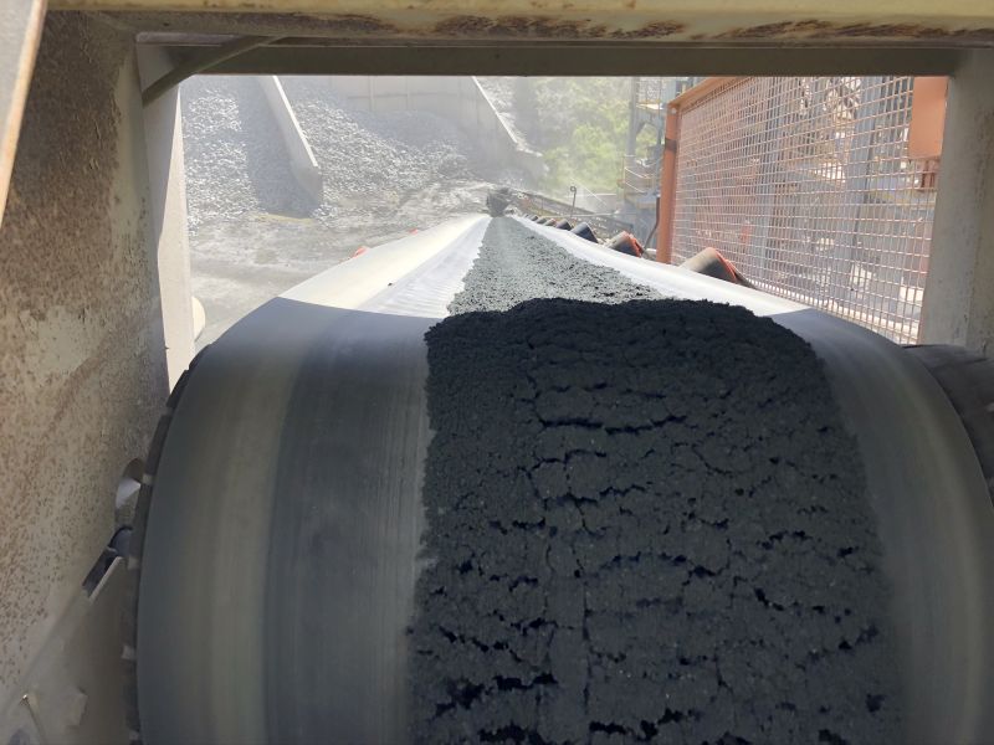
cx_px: 497
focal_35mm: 28
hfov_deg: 63.4
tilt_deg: -23.3
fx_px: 804
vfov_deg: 49.7
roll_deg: +2.3
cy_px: 372
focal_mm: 3.99
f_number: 1.8
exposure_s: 1/457
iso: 20
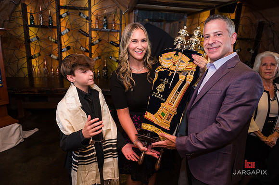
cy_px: 93
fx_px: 187
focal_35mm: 24
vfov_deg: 52.7
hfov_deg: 73.5
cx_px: 140
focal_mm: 24
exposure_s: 1/200
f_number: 3.2
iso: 1250
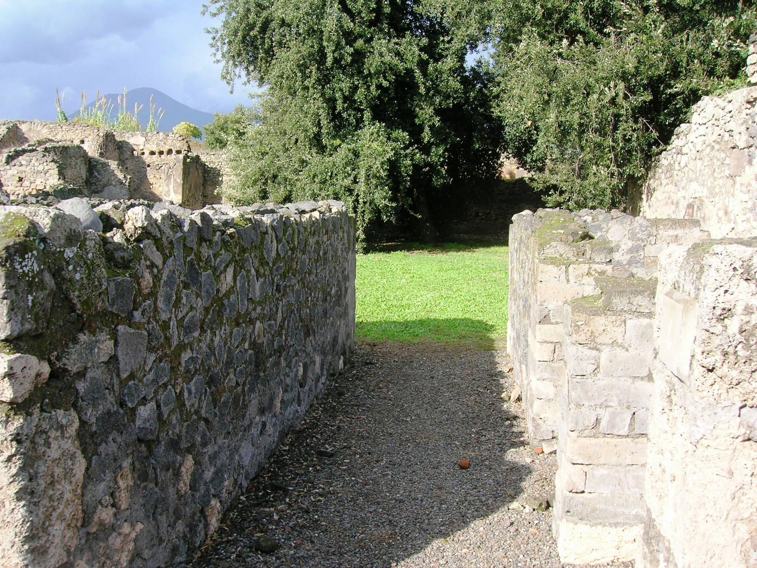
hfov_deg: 54.0
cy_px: 284
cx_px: 378
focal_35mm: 34
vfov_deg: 41.8
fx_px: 744
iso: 50
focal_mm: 5.7
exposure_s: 1/136
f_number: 4.9
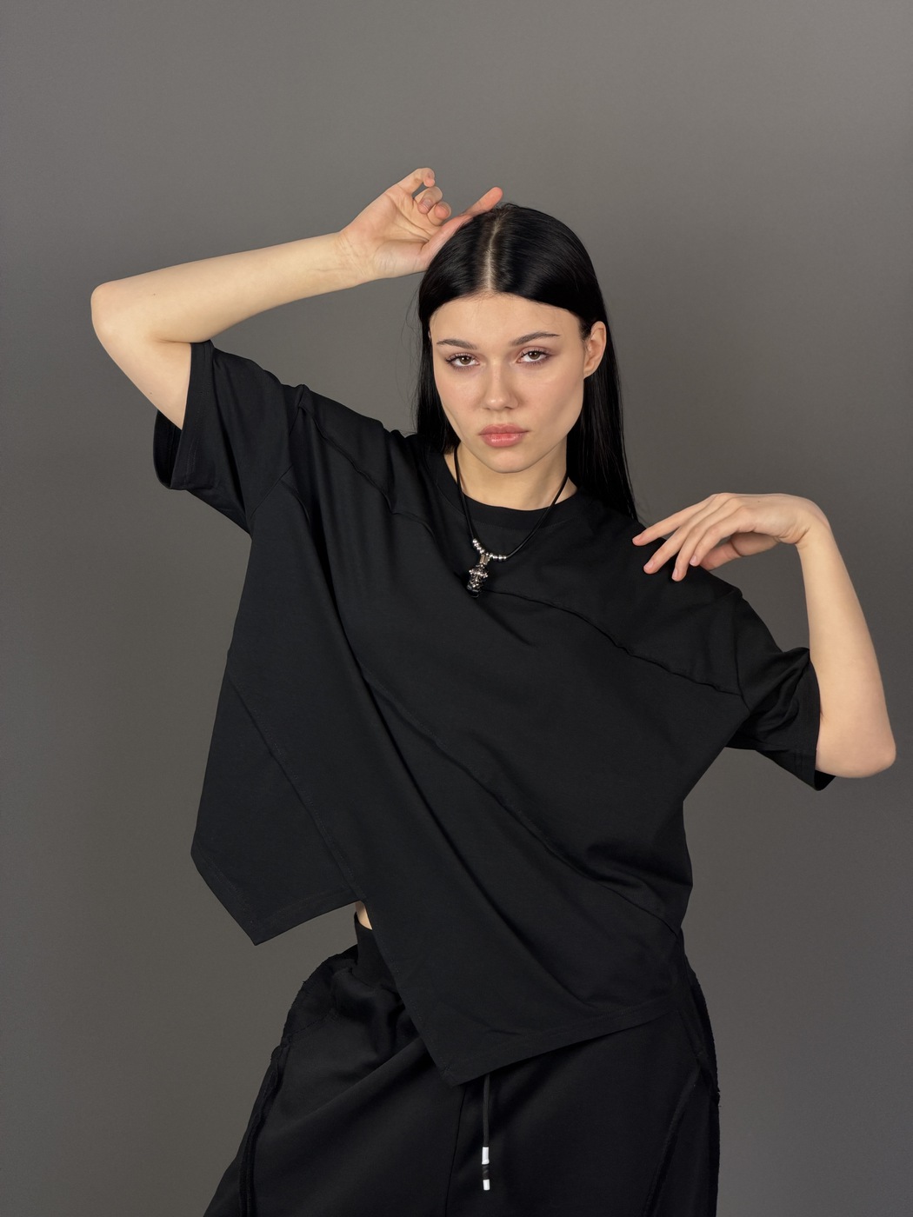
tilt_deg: -4.8
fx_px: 3517
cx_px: 456
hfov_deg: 14.8
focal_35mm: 100
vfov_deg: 19.6
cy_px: 608
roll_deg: -1.0
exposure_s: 1/100
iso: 125
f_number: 2.8
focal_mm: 16.89
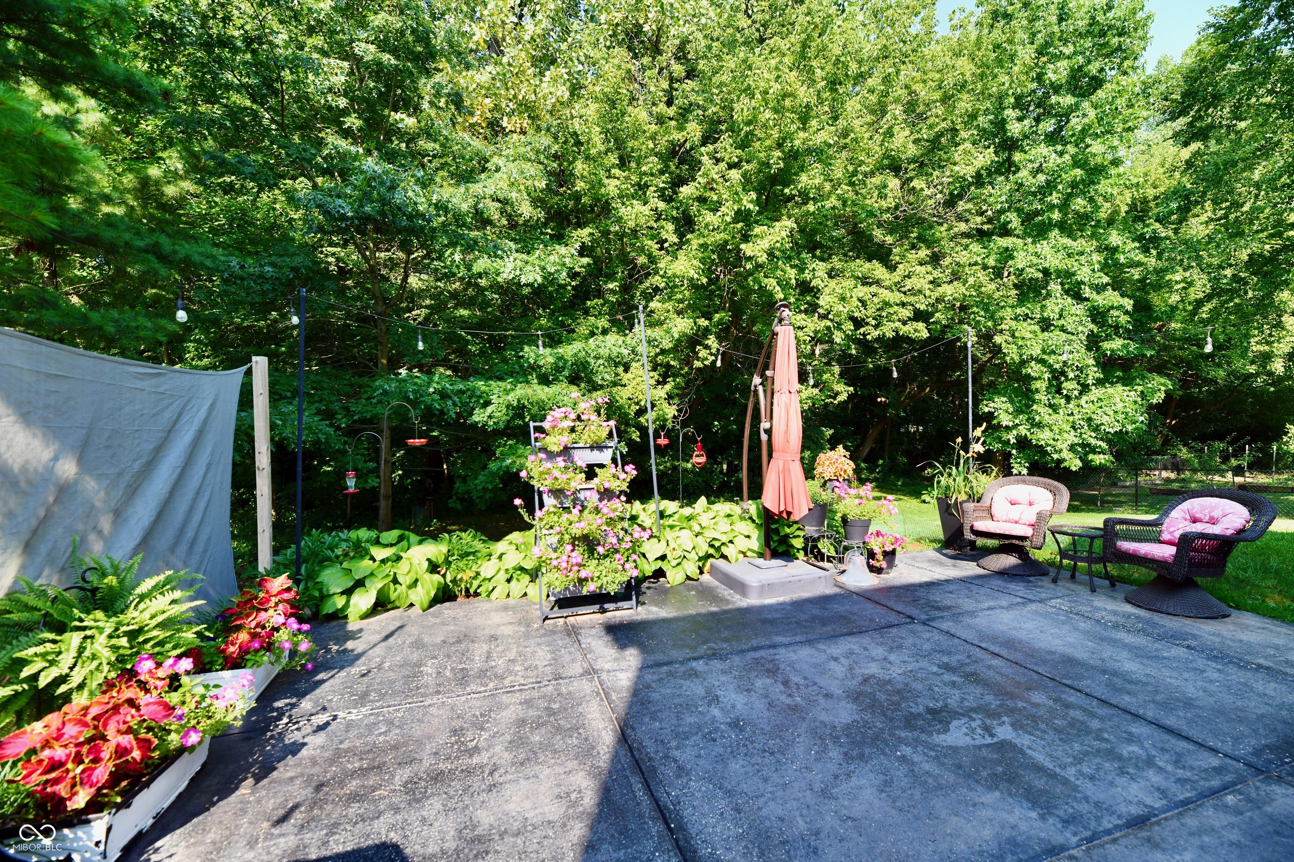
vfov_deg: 81.2
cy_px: 431
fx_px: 503
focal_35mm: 14
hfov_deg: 104.3
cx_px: 647
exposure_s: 1/640
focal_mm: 14
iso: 640
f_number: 6.3
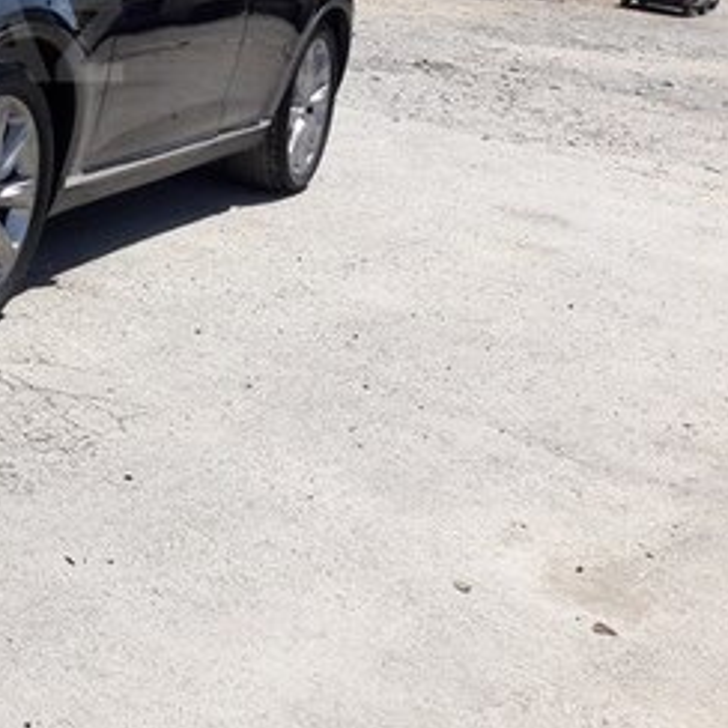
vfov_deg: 24.8
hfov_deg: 23.2
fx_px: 1594
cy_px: 37
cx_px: -182
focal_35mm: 67
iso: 40
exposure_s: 1/1595
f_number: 1.9
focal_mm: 3.7
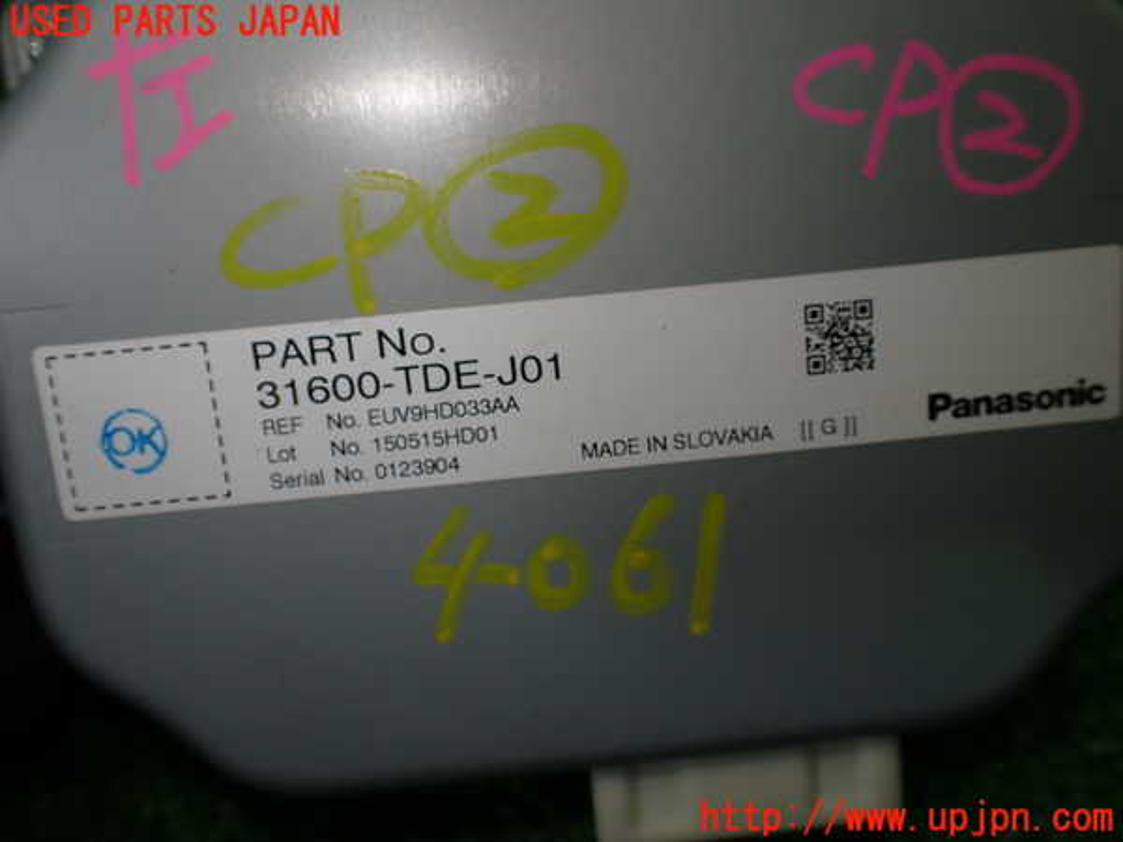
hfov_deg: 60.0
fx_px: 973
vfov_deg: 46.8
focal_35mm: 30
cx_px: 562
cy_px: 421
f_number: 3.2
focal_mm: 5.4
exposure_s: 1/125
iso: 100
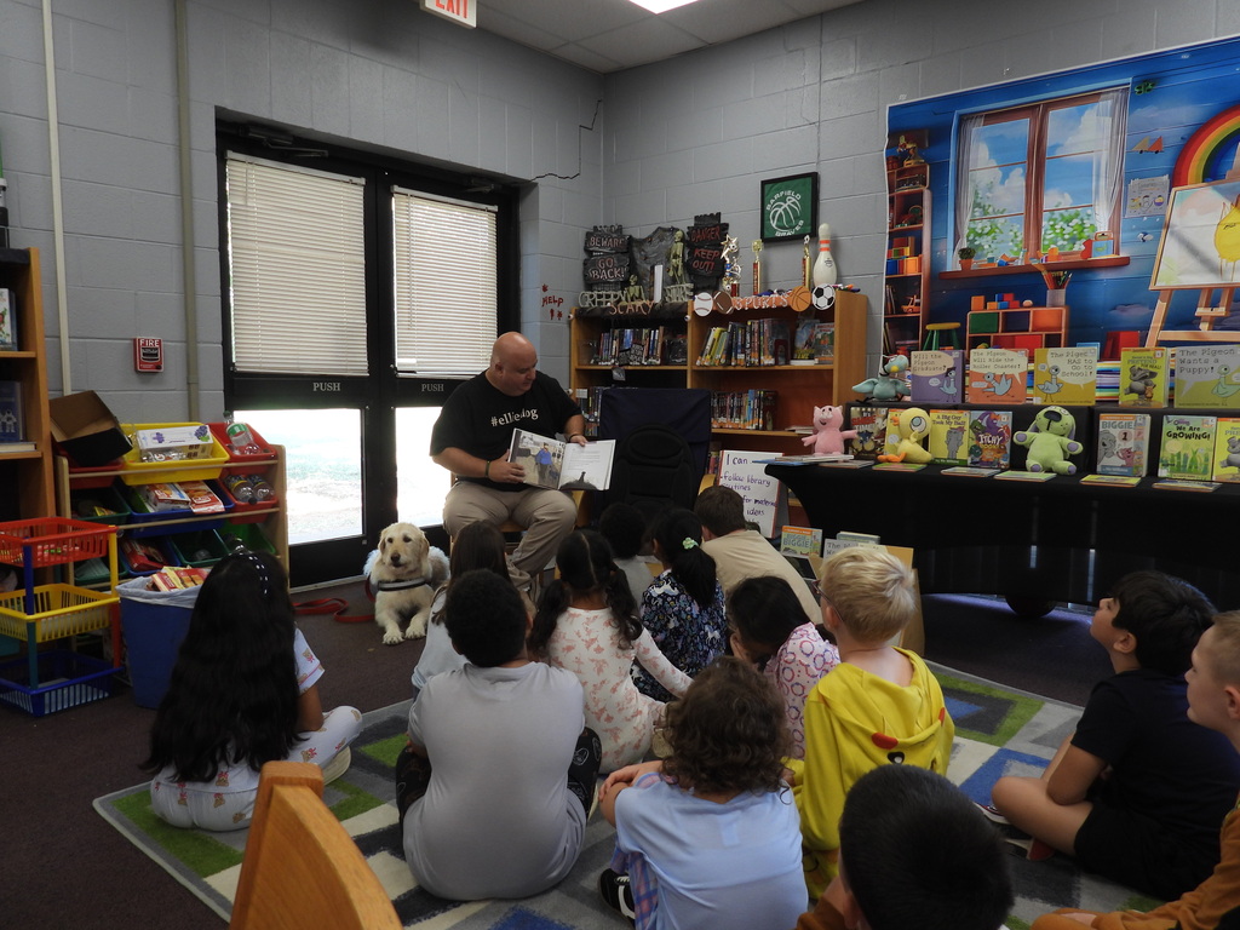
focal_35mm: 24
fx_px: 860
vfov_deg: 56.8
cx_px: 620
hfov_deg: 71.6
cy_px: 465
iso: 110
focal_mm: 4.3
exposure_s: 1/30
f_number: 2.8
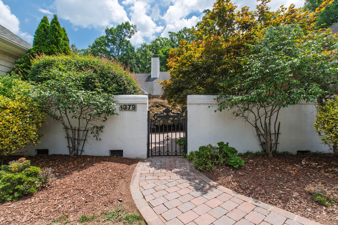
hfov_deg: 100.4
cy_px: 112
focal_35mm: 15
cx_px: 169
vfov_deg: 77.3
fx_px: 141
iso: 100
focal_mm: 10
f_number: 8
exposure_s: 1/200
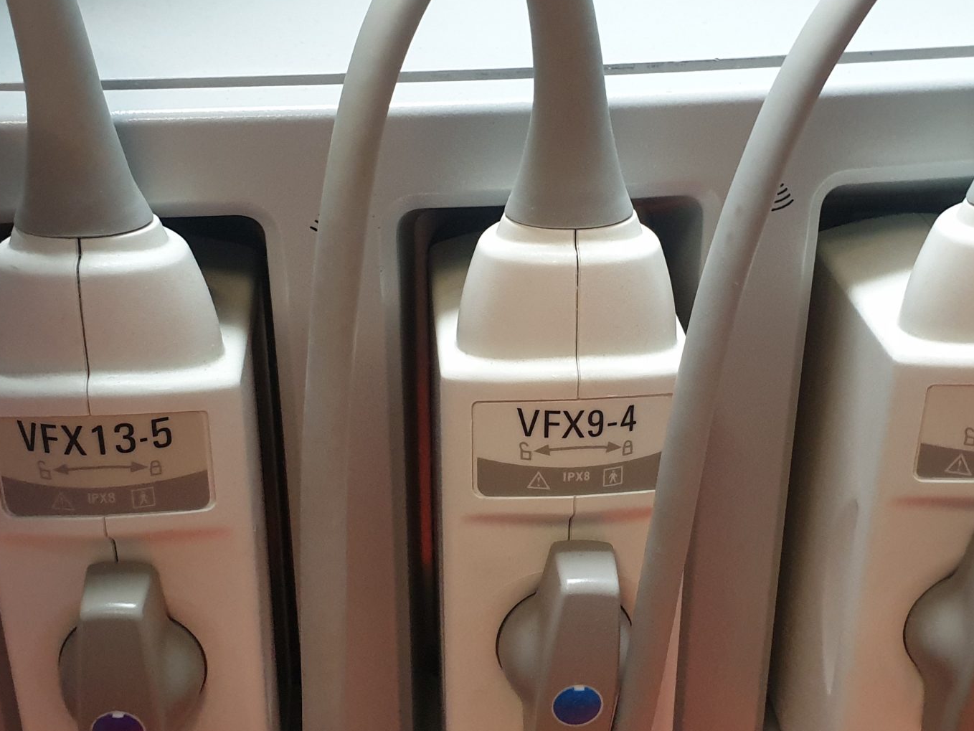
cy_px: 415
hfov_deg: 38.8
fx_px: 1379
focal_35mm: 49
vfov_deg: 29.7
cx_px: 563
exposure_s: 1/33
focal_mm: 4.3
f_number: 2.4
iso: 250
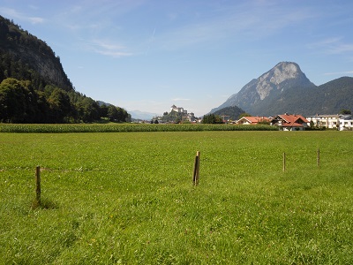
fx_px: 326
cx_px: 176
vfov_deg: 44.2
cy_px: 132
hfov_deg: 56.8
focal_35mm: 32
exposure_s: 1/800
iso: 80
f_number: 3.6
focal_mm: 5.8
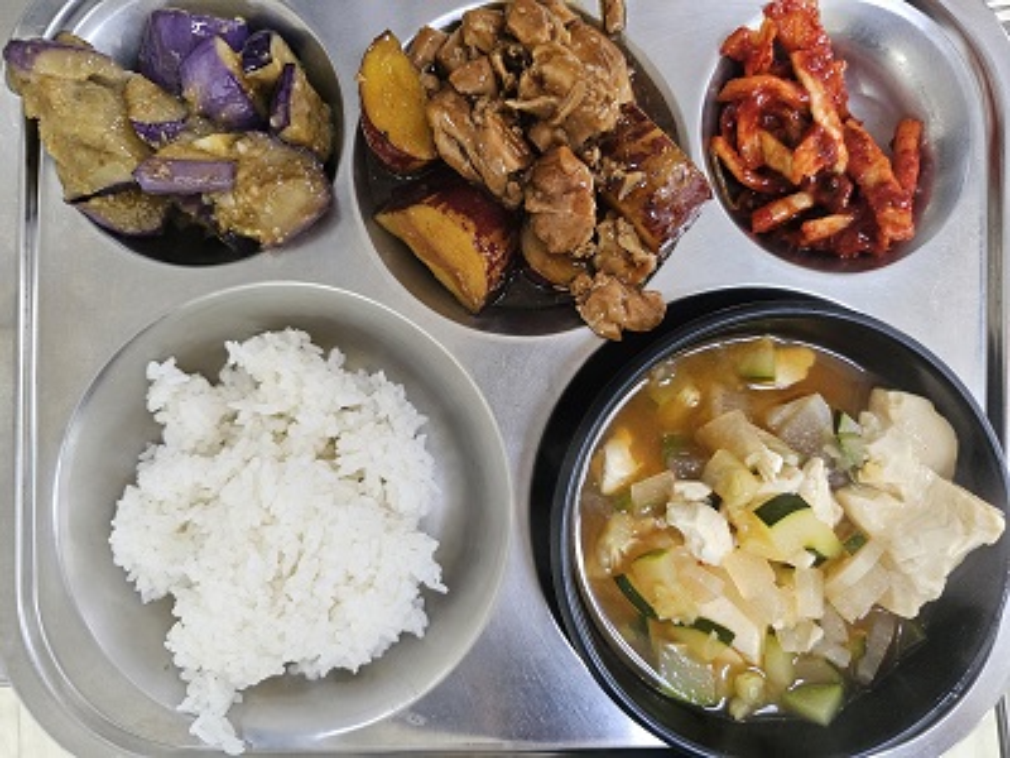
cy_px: 379
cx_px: 505
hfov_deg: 73.9
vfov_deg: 58.9
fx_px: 671
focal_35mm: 23
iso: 640
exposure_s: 1/100
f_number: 1.7
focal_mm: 6.3
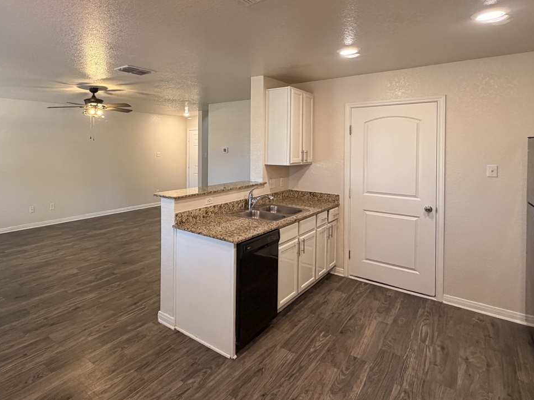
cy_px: 148
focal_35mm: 21
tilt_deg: +0.2
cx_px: 180
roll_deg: -0.2
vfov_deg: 62.5
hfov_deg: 76.6
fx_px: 324
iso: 320
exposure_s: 1/60
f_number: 2.2
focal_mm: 2.22
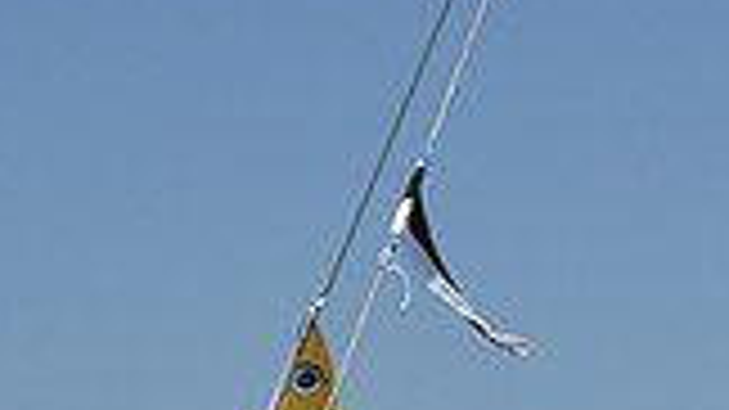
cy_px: 1280
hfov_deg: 6.0
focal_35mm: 357
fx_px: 6899
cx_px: 385
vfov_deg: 3.3
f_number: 10
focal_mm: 95
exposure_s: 1/1250
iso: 250
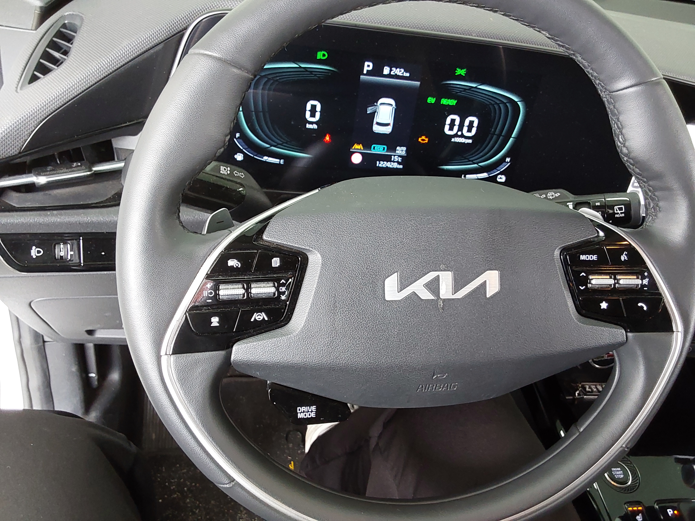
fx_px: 562
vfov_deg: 49.7
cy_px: 260
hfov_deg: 63.4
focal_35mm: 28
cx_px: 348
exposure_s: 1/60
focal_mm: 2.91
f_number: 1.9
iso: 250
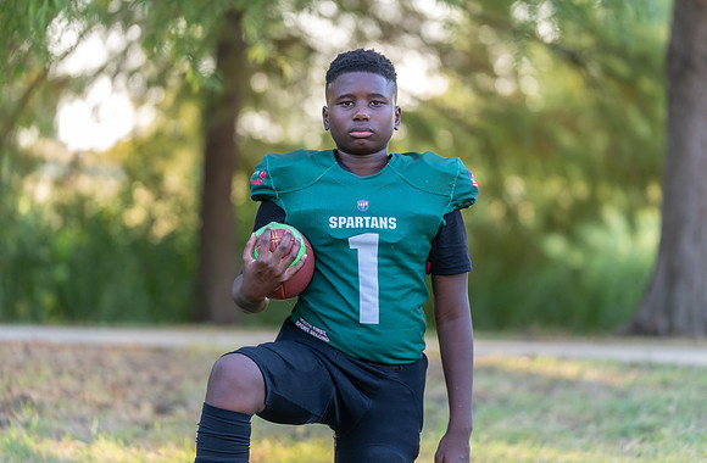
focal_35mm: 139
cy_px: 216
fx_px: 2718
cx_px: 371
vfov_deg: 9.7
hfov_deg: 14.8
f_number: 2.8
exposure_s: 1/320
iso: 320
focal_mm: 132
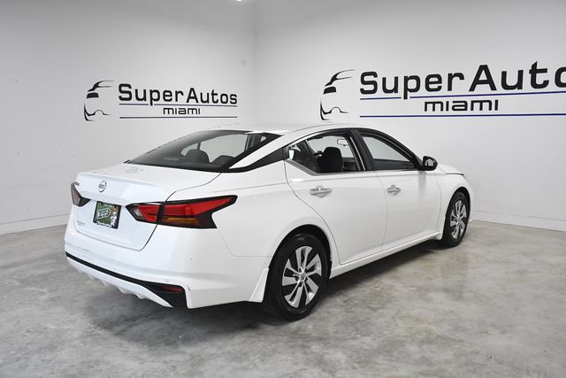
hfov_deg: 57.2
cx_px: 283
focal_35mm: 33
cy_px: 189
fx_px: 519
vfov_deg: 40.0
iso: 2500
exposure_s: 1/1250
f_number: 4.5
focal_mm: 22
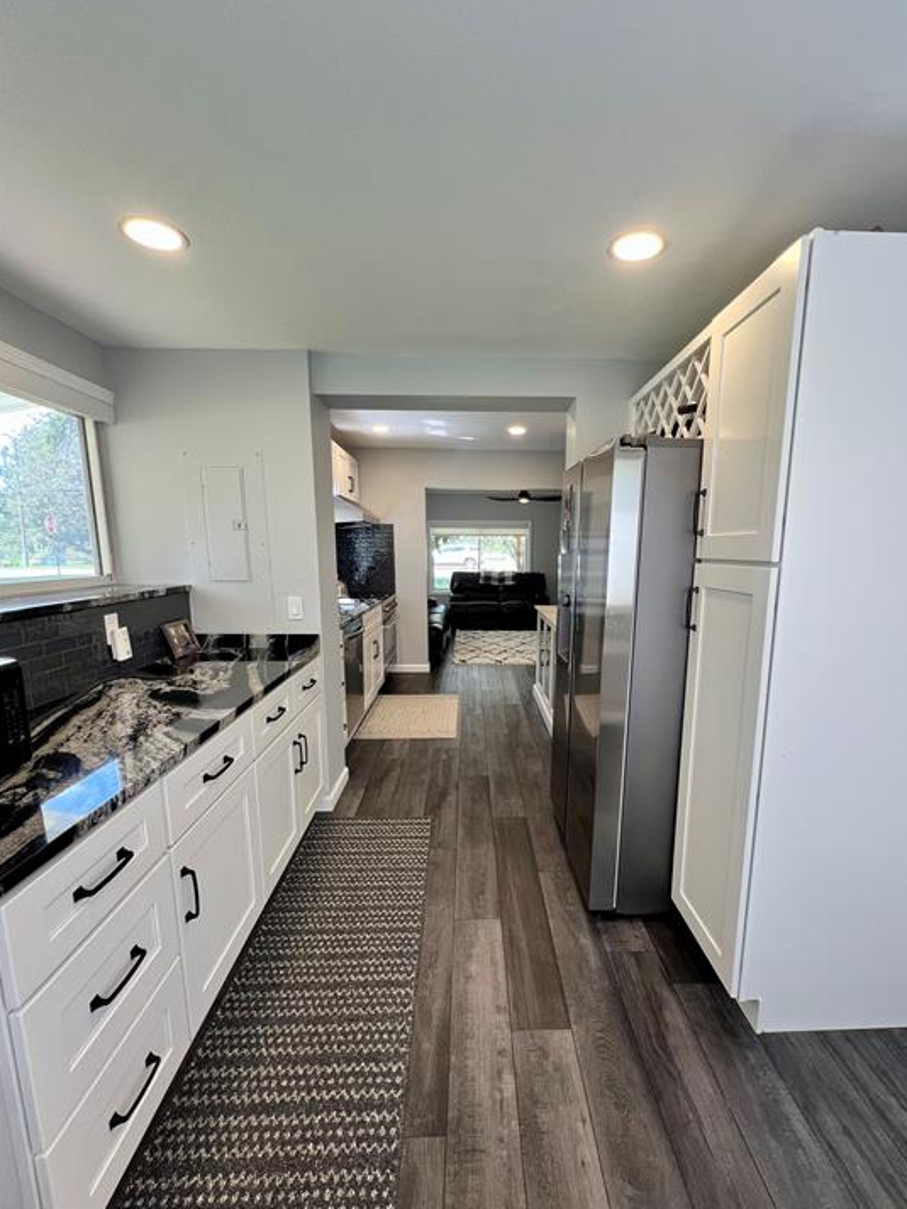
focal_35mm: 14
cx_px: 481
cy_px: 639
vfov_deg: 101.9
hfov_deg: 85.6
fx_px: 489
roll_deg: +0.0
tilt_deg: -9.8
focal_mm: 1.57
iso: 100
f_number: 1.8
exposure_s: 1/99
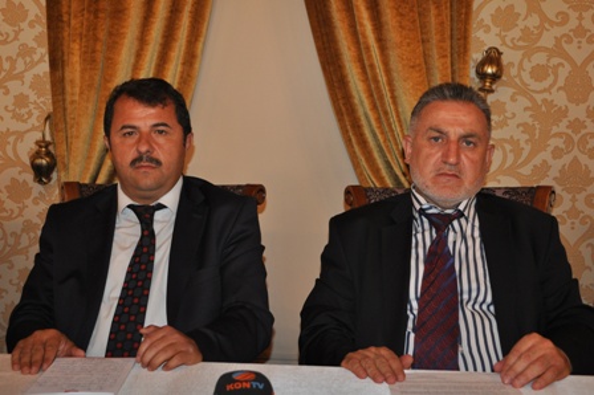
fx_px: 791
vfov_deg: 28.0
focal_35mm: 48
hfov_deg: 41.1
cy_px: 198
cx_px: 297
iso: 800
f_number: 4.8
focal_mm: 32
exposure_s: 1/60
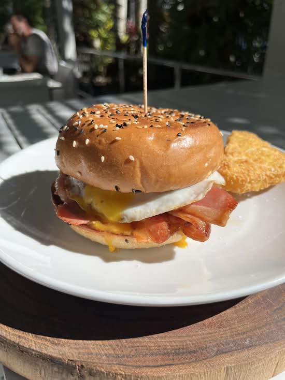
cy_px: 190
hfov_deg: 53.1
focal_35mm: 26
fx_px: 285
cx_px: 142
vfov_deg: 67.3
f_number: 1.6
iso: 50
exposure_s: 1/4484
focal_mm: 5.1
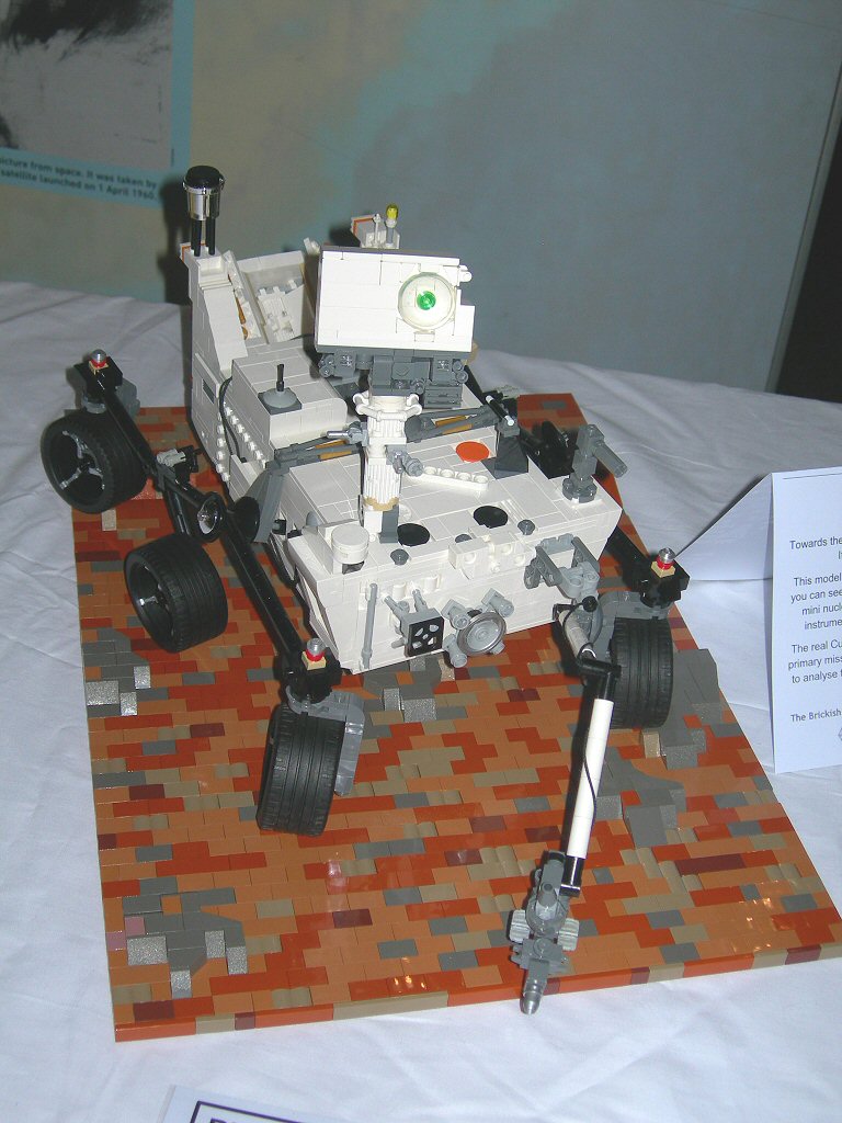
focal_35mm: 51
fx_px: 1654
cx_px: 421
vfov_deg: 37.5
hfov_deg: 28.6
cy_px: 562
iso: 50
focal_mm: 10.6
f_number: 3.2
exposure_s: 1/60.1
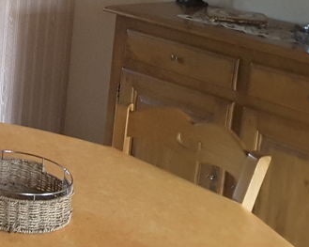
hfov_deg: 18.5
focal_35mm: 92
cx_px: -148
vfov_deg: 16.1
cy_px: -39
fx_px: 841
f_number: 1.9
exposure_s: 1/25
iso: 200
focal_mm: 2.9
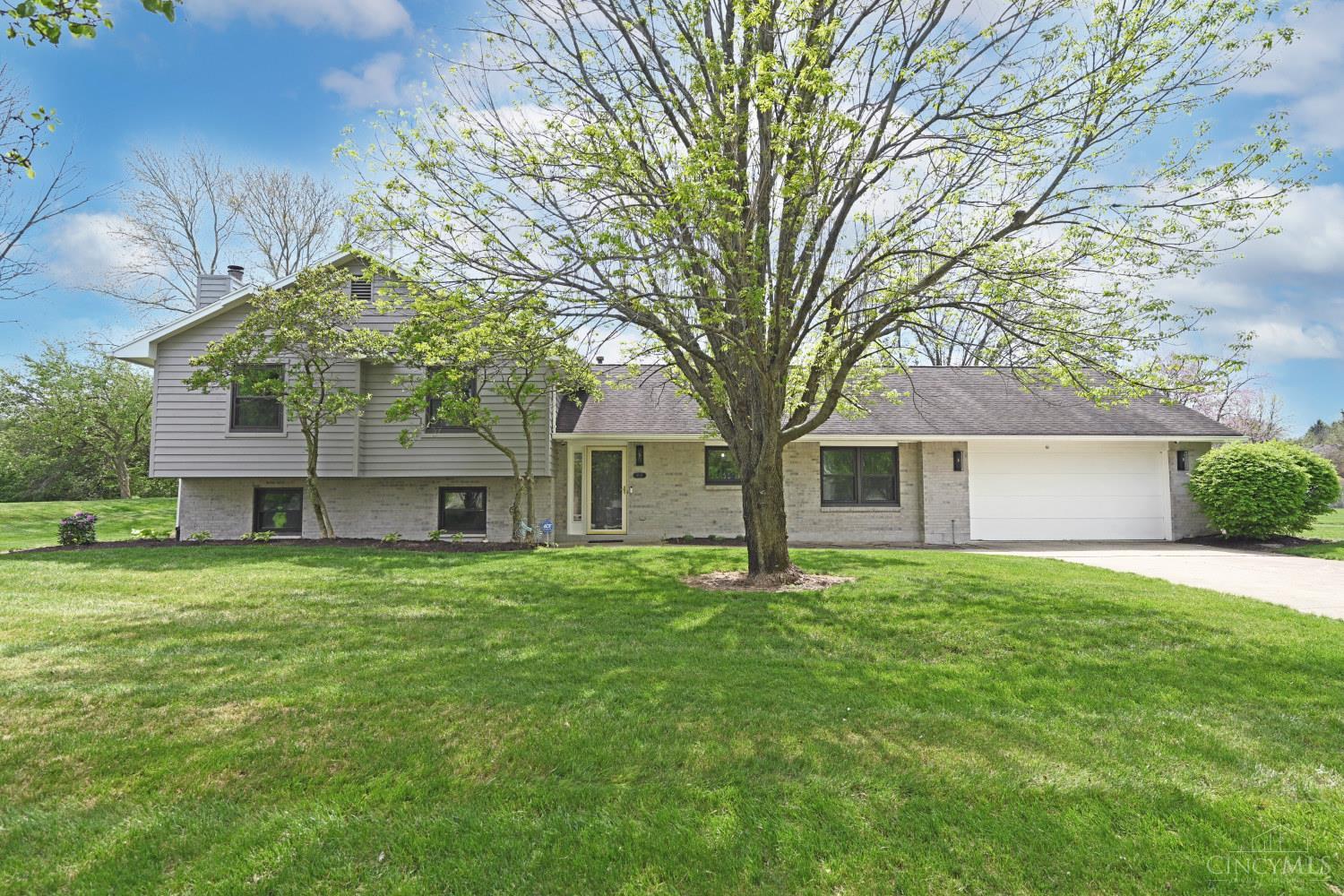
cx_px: 672
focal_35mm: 20
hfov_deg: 84.0
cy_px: 448
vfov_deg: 61.9
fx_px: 747
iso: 100
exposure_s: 1/320
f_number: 6.3
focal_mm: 20
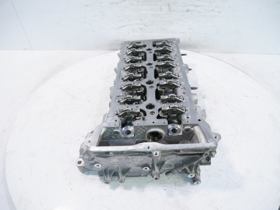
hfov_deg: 71.6
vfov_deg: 56.8
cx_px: 140
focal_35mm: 24
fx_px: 194
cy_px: 105
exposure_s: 1/60
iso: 250
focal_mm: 12
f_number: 3.5
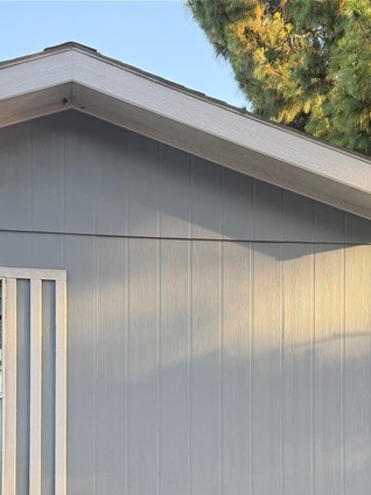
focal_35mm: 58
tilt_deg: +1.0
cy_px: 447
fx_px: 829
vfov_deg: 31.6
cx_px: 158
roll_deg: +1.0
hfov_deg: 25.2
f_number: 1.78
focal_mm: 6.76
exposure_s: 1/122
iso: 50
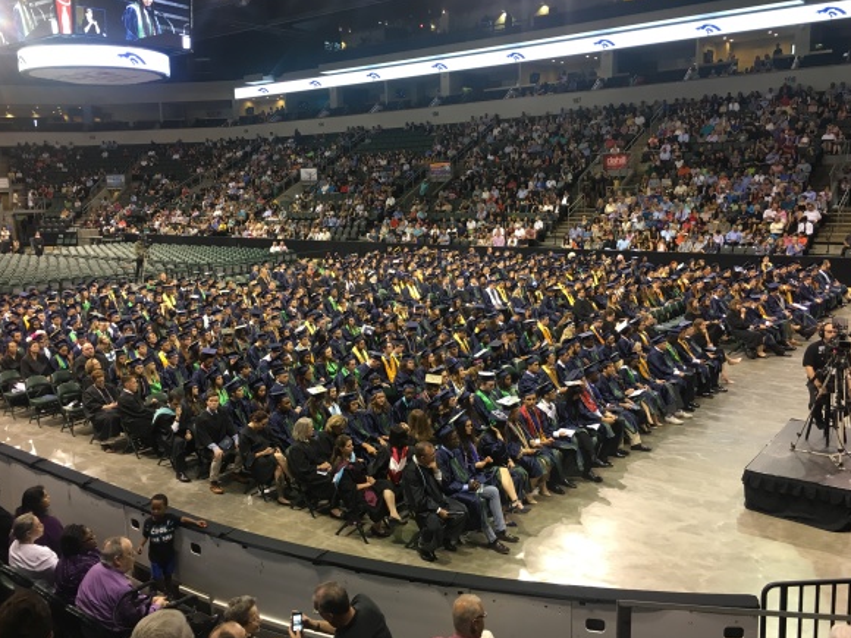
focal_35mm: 32
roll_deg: +2.6
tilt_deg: -9.3
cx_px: 405
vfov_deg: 44.2
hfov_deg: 56.8
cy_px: 312
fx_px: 787
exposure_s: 1/30
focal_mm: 4.15
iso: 64
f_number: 2.2
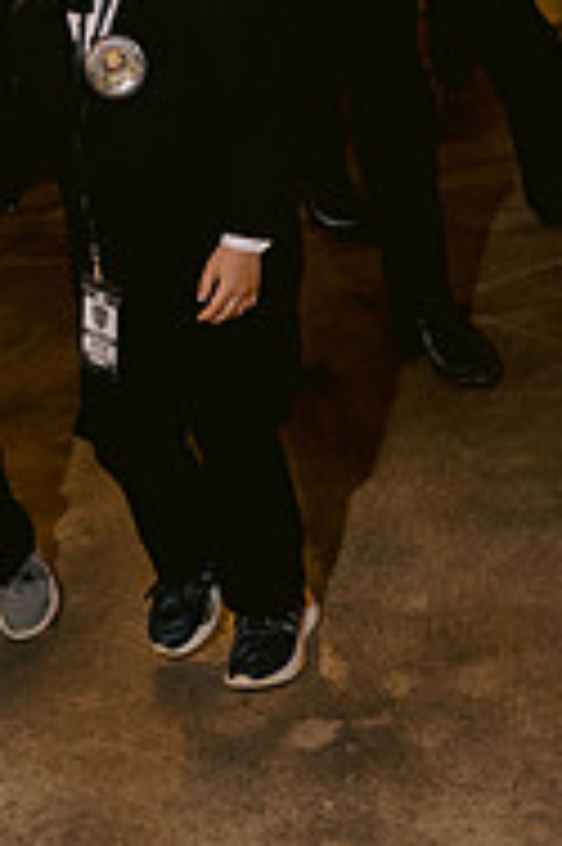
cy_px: 9
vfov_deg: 23.3
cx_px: 13
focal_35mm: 84
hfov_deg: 15.9
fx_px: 1970
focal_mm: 35
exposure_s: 1/125
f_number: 3.2
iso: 1600
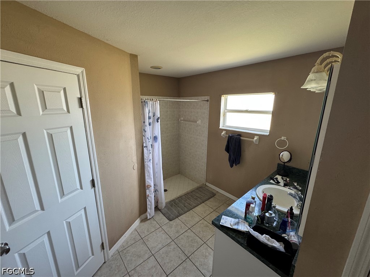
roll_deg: -0.2
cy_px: 138
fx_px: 150
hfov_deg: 102.1
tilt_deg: -13.5
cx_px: 185
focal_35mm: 14
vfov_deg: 85.7
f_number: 2.2
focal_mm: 2.22
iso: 250
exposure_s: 1/99
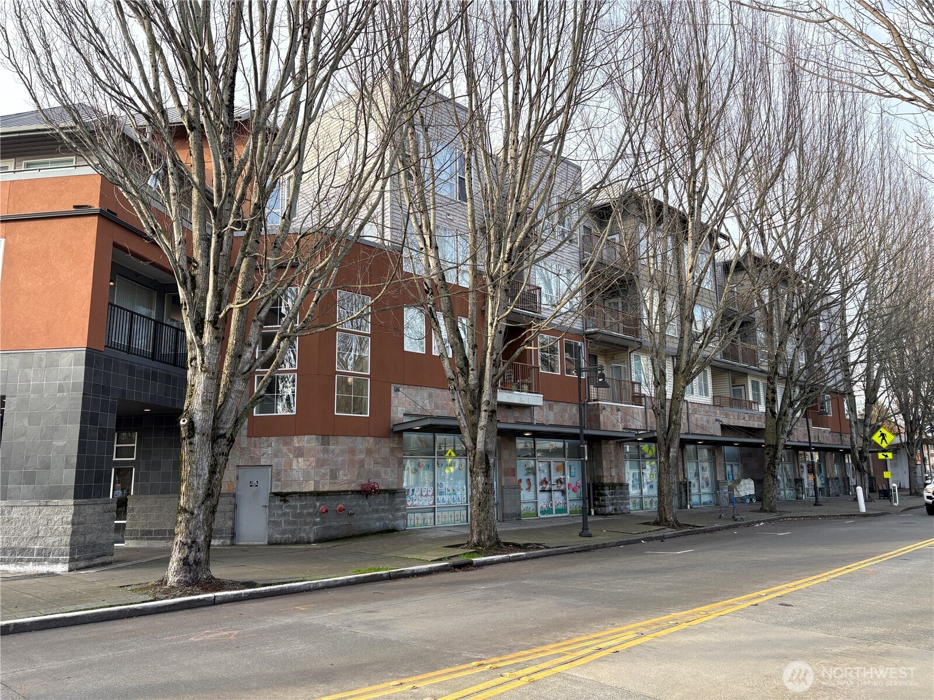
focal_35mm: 26
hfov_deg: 67.3
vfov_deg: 53.1
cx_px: 467
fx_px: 702
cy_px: 350
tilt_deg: +12.0
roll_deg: +0.4
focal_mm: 5.96
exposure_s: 1/341
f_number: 1.6
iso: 50
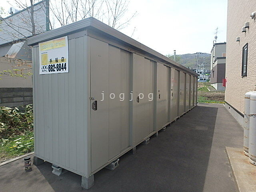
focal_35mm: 21
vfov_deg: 63.4
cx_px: 128
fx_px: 155
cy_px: 96
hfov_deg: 79.0
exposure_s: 1/800
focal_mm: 3.7
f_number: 3.5
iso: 125
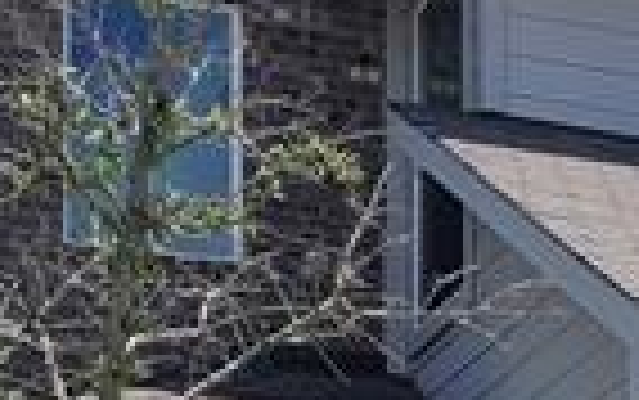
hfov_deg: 12.8
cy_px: 769
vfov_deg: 8.4
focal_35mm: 149
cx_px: 1143
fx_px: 2597
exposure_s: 1/3717
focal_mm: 5.4
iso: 40
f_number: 1.8
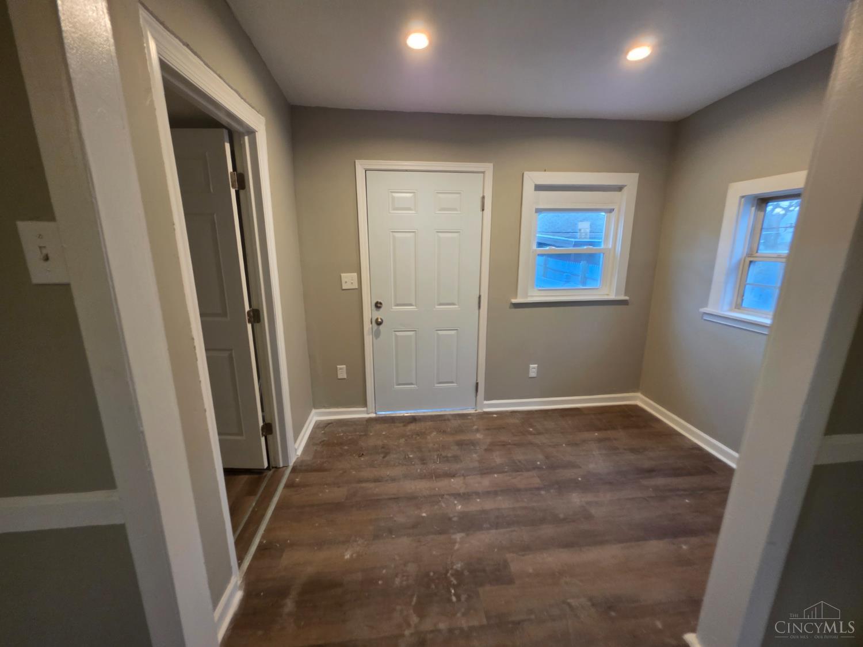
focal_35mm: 13
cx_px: 432
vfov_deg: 89.9
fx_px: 324
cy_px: 324
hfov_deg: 106.2
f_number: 1.9
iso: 320
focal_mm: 2.2
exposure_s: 1/60
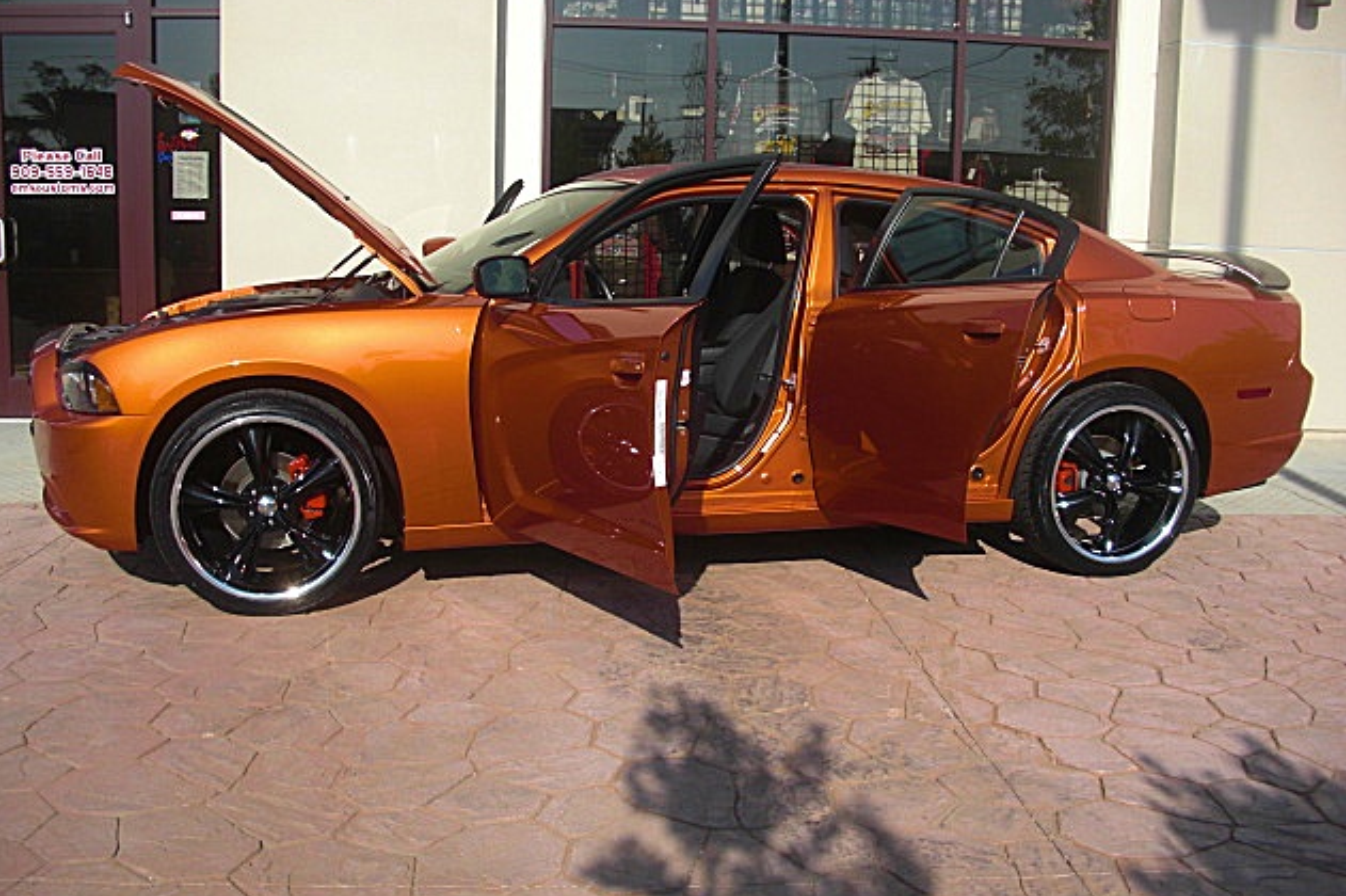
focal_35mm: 38
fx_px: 1420
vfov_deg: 35.0
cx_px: 666
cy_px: 448
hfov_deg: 50.7
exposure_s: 1/1000
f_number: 2.8
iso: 50
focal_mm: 6.3
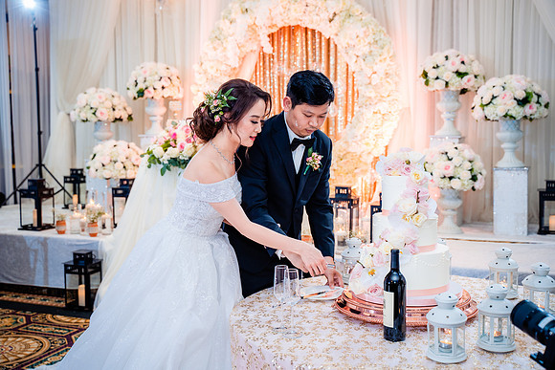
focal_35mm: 44
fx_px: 678
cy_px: 185
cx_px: 278
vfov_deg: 30.5
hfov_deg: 44.5
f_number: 3.5
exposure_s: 1/160
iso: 800
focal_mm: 44
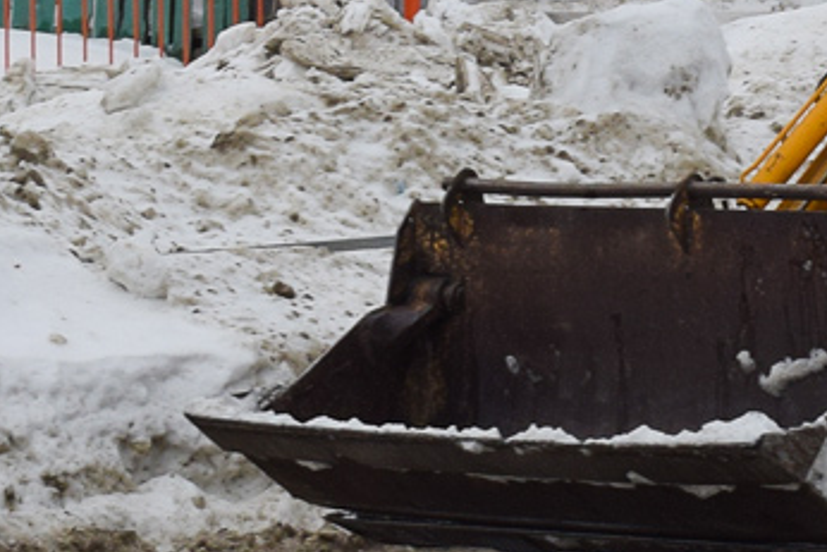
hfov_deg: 9.7
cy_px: -110
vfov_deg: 6.6
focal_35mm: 208
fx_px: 4780
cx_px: 1080
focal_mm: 40
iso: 280
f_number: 8
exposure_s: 1/250
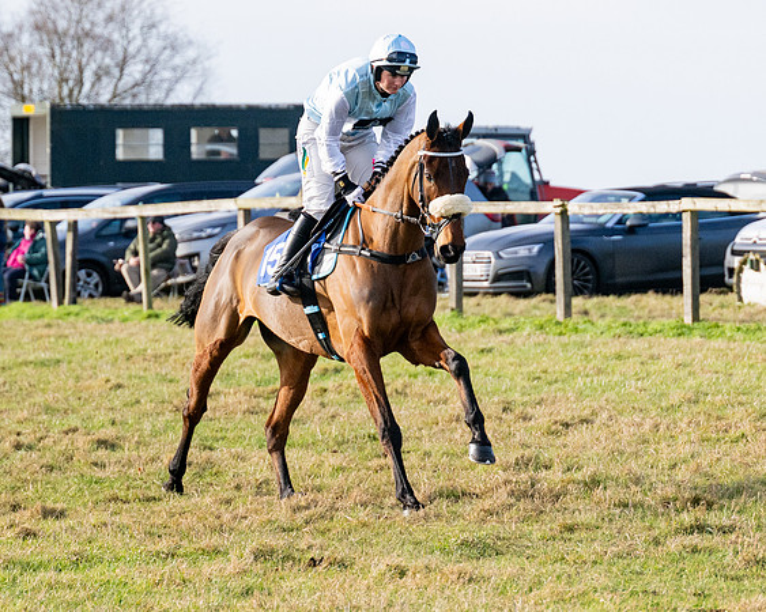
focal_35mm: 267
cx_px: 524
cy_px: 326
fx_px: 6054
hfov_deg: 7.2
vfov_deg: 5.8
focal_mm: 120
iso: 400
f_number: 4
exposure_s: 1/4000
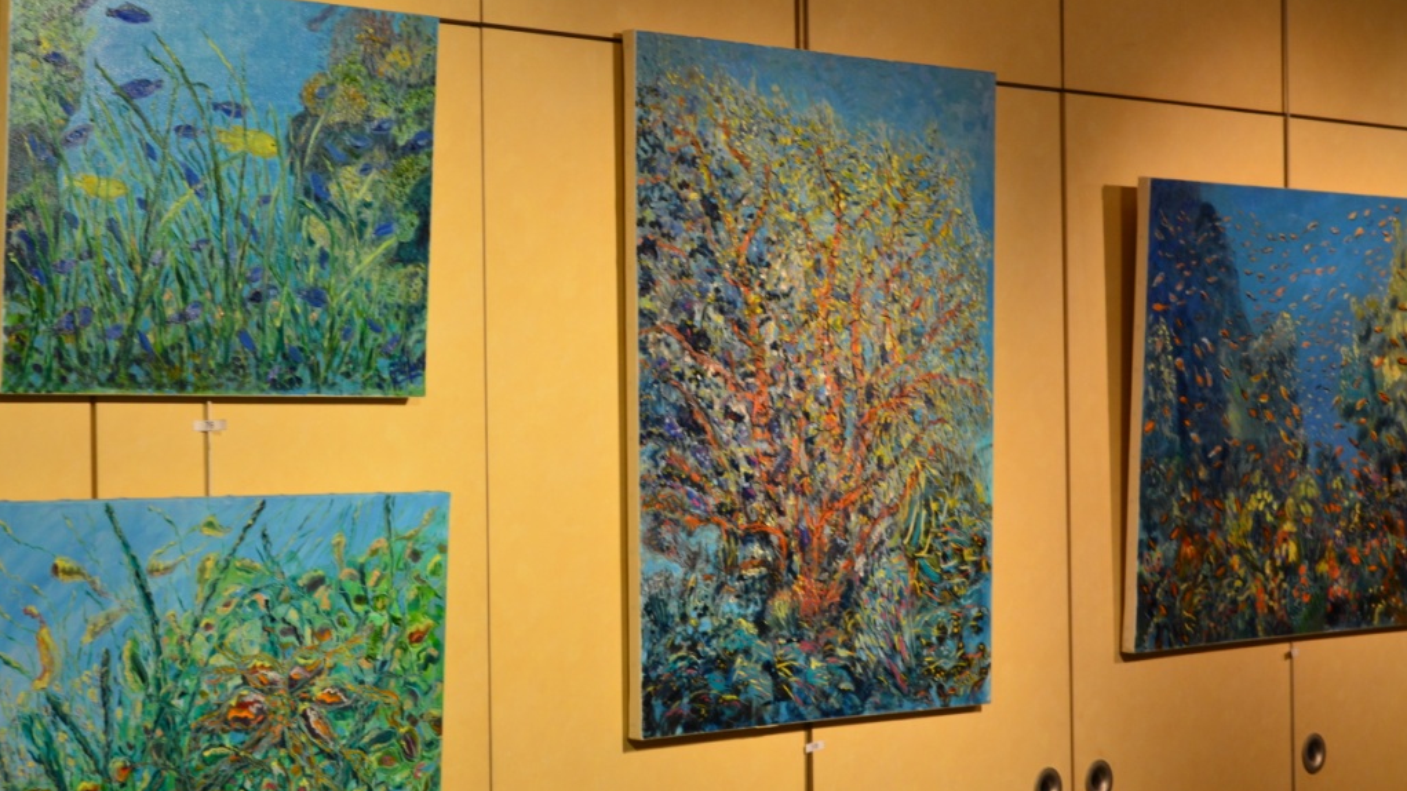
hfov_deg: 24.6
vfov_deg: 14.0
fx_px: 3228
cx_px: 704
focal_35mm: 87
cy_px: 458
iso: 500
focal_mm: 55
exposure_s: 1/15
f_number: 8
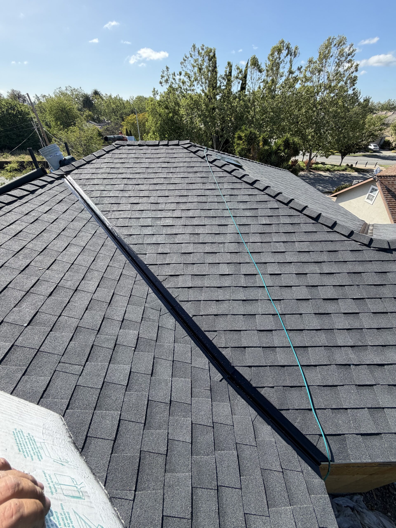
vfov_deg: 102.1
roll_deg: +0.2
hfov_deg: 85.7
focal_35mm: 14
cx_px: 198
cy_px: 264
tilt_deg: -36.2
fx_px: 214
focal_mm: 2.22
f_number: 2.2
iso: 40
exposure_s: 1/664
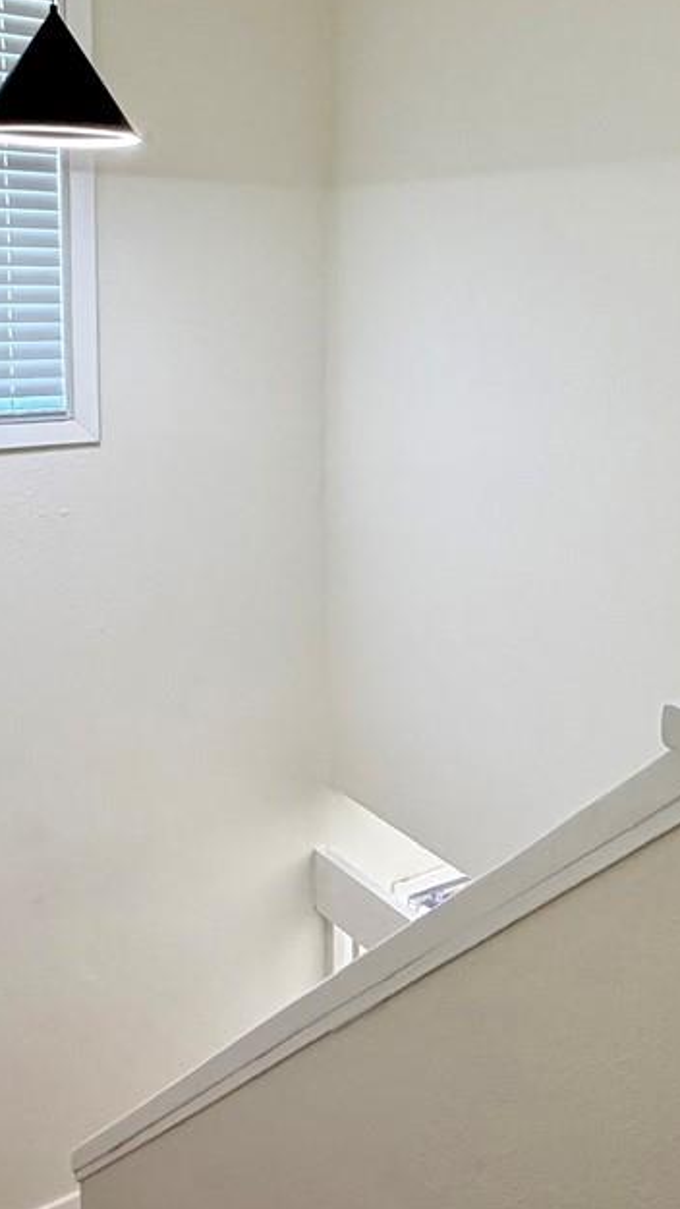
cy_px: 394
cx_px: 487
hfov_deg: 30.1
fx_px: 1250
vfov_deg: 50.6
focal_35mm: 39
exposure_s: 1/120
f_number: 2.2
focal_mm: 2.22
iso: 200
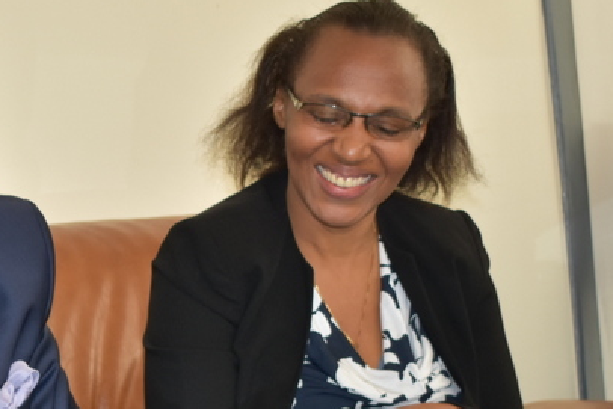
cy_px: 387
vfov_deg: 10.3
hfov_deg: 15.1
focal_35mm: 133
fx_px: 2265
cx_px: -14
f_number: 4.8
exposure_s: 1/40
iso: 400
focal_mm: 36
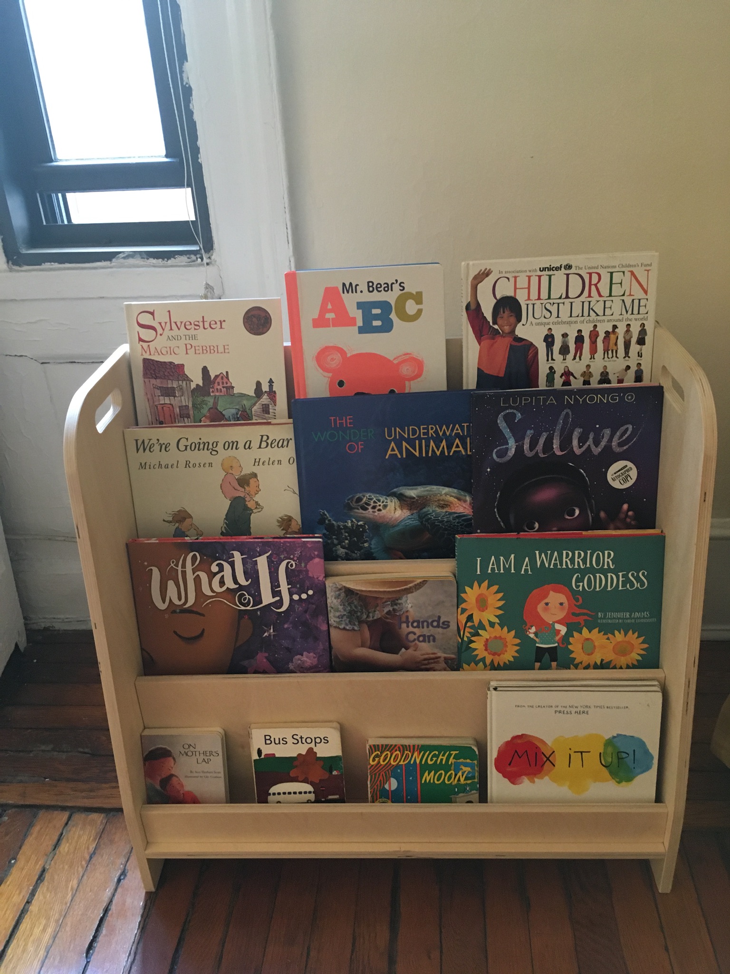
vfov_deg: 61.7
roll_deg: +2.8
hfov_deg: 48.2
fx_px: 815
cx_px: 365
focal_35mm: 29
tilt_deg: -28.2
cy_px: 487
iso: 200
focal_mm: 4.15
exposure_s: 1/24
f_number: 2.2
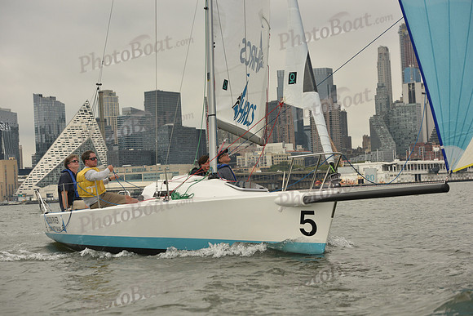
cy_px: 158
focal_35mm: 80
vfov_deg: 17.1
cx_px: 236
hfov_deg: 25.4
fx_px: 1051
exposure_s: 1/1600
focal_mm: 80
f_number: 6.3
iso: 320
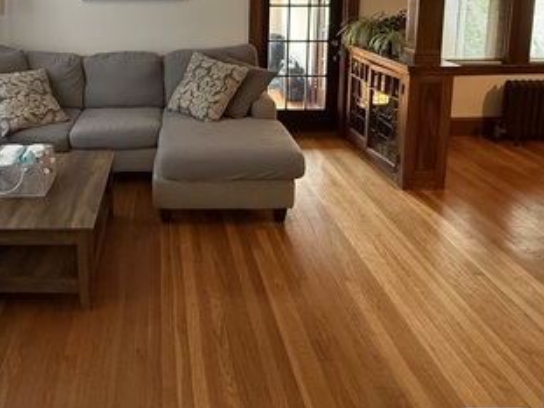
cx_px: 158
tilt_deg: -8.8
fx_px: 471
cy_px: 40
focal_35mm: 30
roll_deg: +0.8
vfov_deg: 42.8
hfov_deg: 57.9
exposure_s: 1/60
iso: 400
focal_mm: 2.22
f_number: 2.2
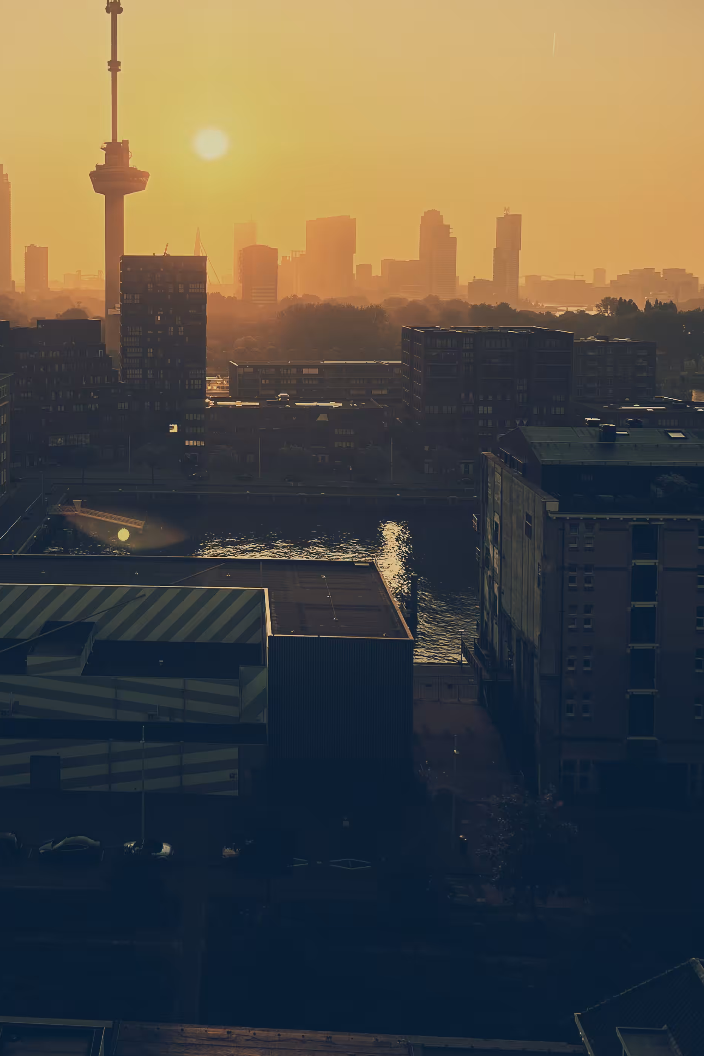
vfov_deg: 48.5
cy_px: 335
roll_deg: +0.4
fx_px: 1144
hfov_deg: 33.5
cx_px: 175
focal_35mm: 39
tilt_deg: -3.4
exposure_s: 1/6993
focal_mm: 5.7
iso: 50
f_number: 1.5
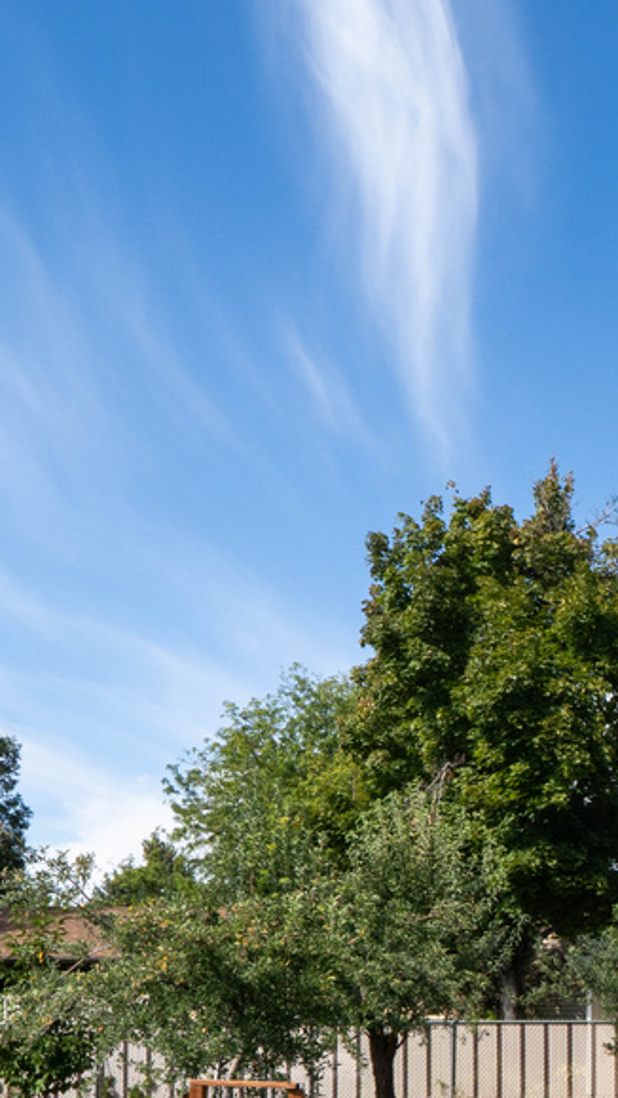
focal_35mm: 50
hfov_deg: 22.2
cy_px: 941
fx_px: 1456
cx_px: 732
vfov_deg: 39.0
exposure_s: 1/200
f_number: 11
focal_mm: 12
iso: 160
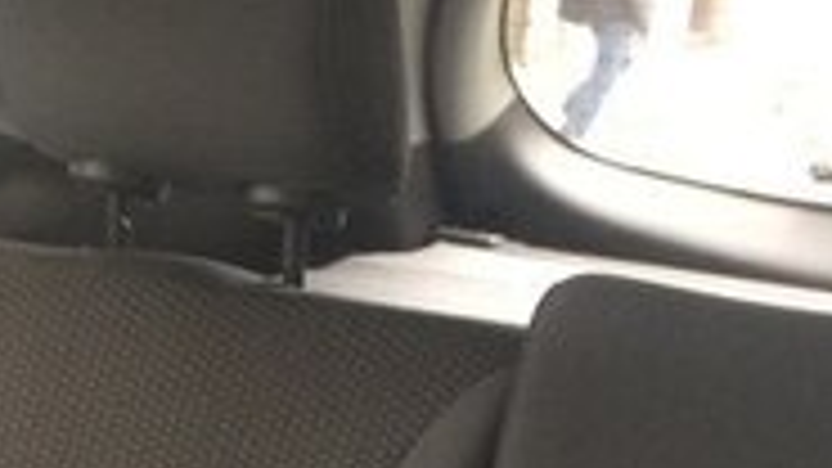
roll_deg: -4.3
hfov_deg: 18.7
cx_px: 144
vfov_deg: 10.2
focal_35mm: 113
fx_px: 2493
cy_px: 817
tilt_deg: -19.7
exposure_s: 1/33
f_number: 2.2
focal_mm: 4.15
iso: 160
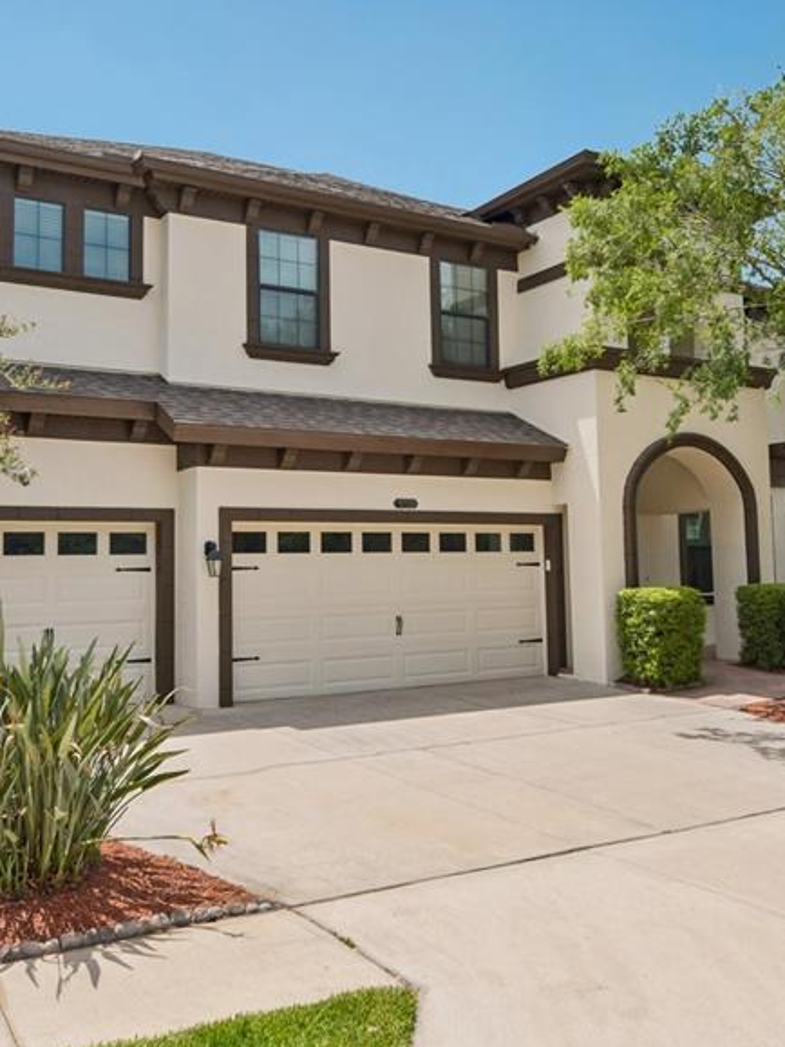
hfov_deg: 41.8
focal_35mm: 34
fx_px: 1028
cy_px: 483
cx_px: 391
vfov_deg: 53.9
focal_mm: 20
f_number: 8
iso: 400
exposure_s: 1/1600
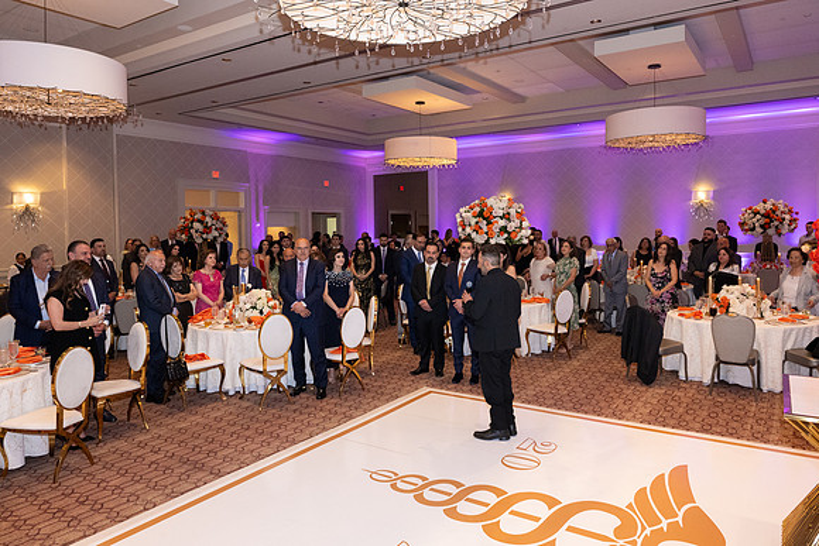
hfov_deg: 70.3
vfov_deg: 50.3
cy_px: 255
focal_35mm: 26
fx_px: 582
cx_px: 408
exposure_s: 1/100
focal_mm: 24
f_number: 5.6
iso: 4000
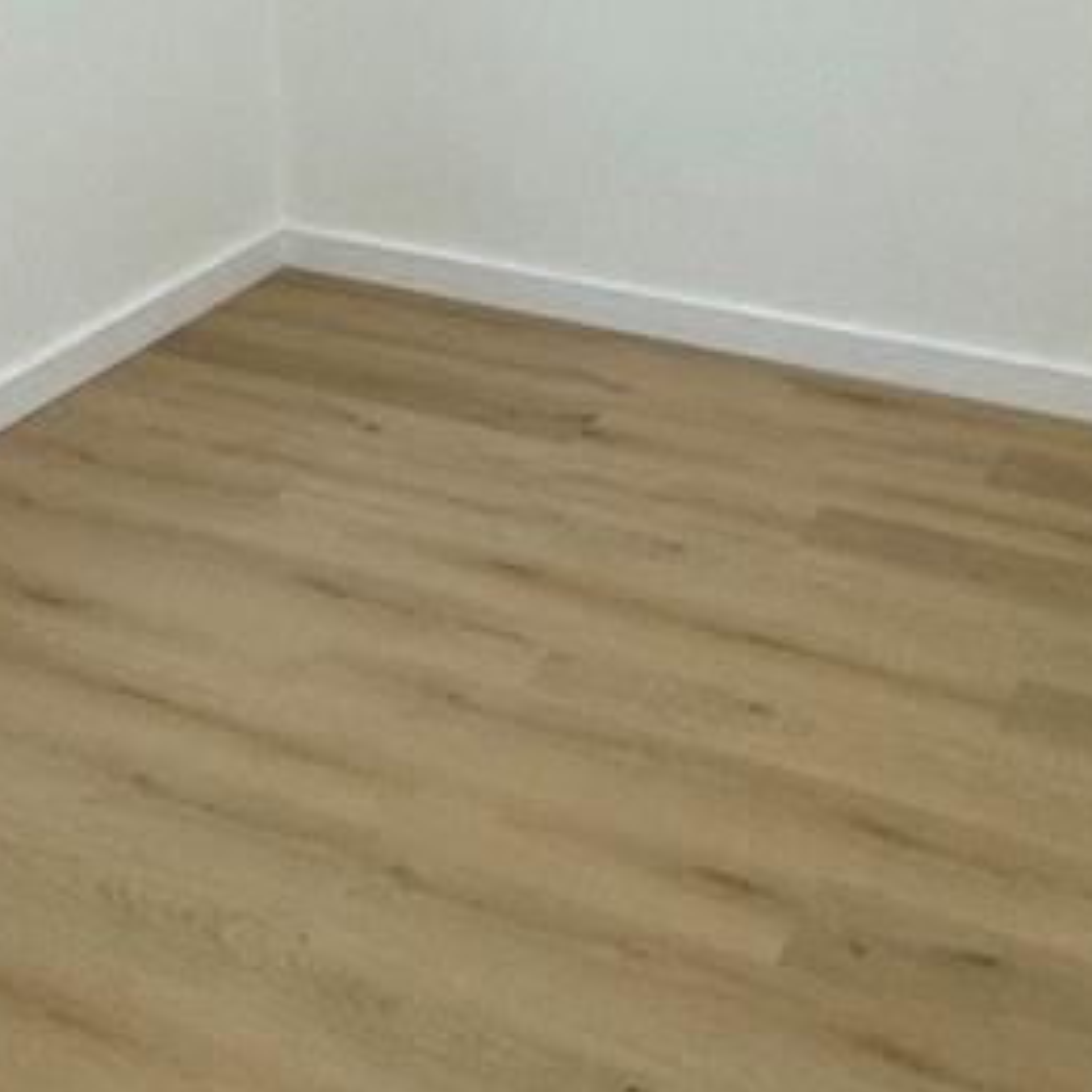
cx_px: 356
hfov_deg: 29.8
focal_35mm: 57
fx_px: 2034
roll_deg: +4.2
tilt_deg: -16.9
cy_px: 163
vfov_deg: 29.1
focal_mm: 2.22
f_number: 2.2
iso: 100
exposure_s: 1/120
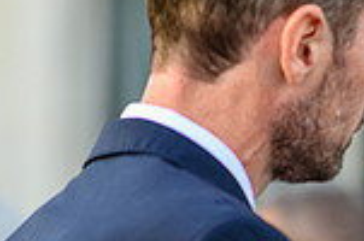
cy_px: 263
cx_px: 641
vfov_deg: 2.8
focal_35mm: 497
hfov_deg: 4.1
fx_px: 5015
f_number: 1.8
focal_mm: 85
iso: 220
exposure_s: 1/640
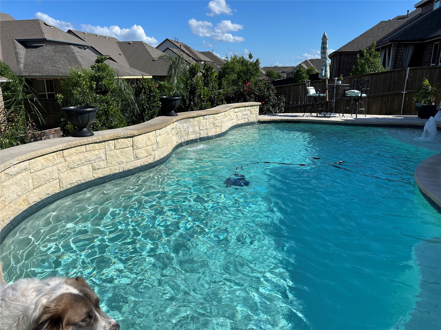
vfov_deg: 53.1
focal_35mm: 26
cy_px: 165
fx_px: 331
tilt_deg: -14.8
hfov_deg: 67.3
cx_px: 220
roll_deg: +0.6
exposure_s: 1/6579
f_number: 1.5
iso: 50
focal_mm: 5.7
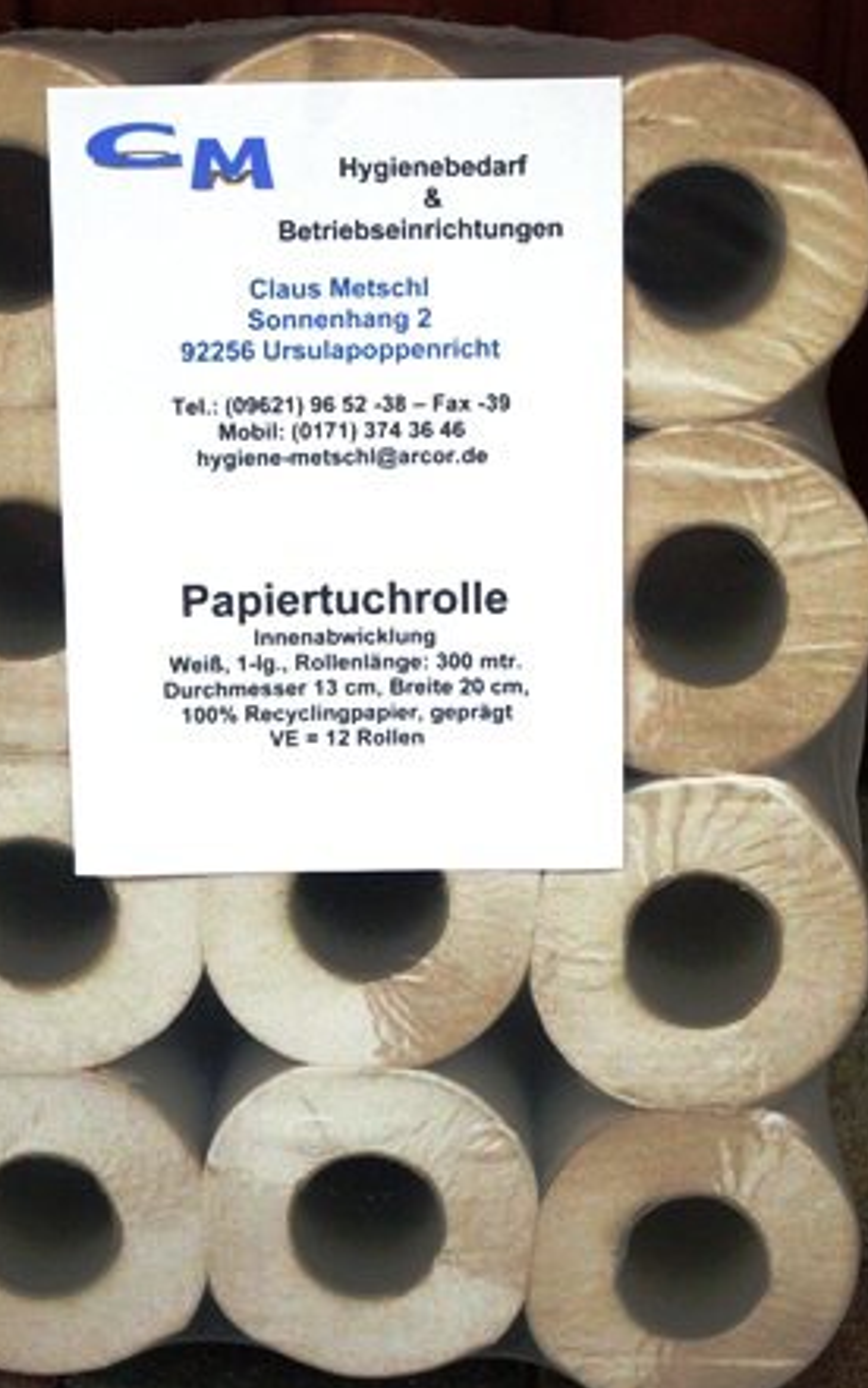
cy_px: 692
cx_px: 359
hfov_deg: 13.2
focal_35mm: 99
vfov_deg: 21.0
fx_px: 3743
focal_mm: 15.3
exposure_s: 1/90
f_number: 4.4
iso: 120
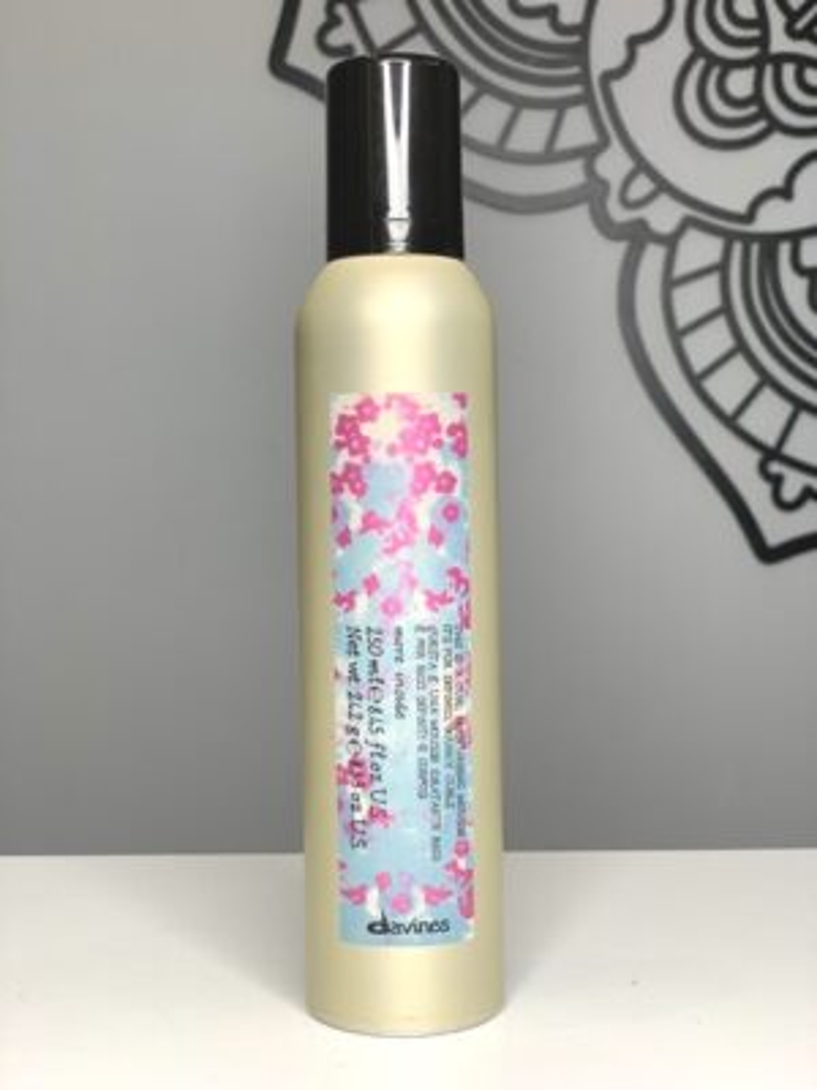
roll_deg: +0.9
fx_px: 1636
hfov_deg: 28.0
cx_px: 408
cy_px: 545
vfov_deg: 36.8
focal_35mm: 52
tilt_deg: -2.6
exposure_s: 1/98
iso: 50
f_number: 2.4
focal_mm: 6
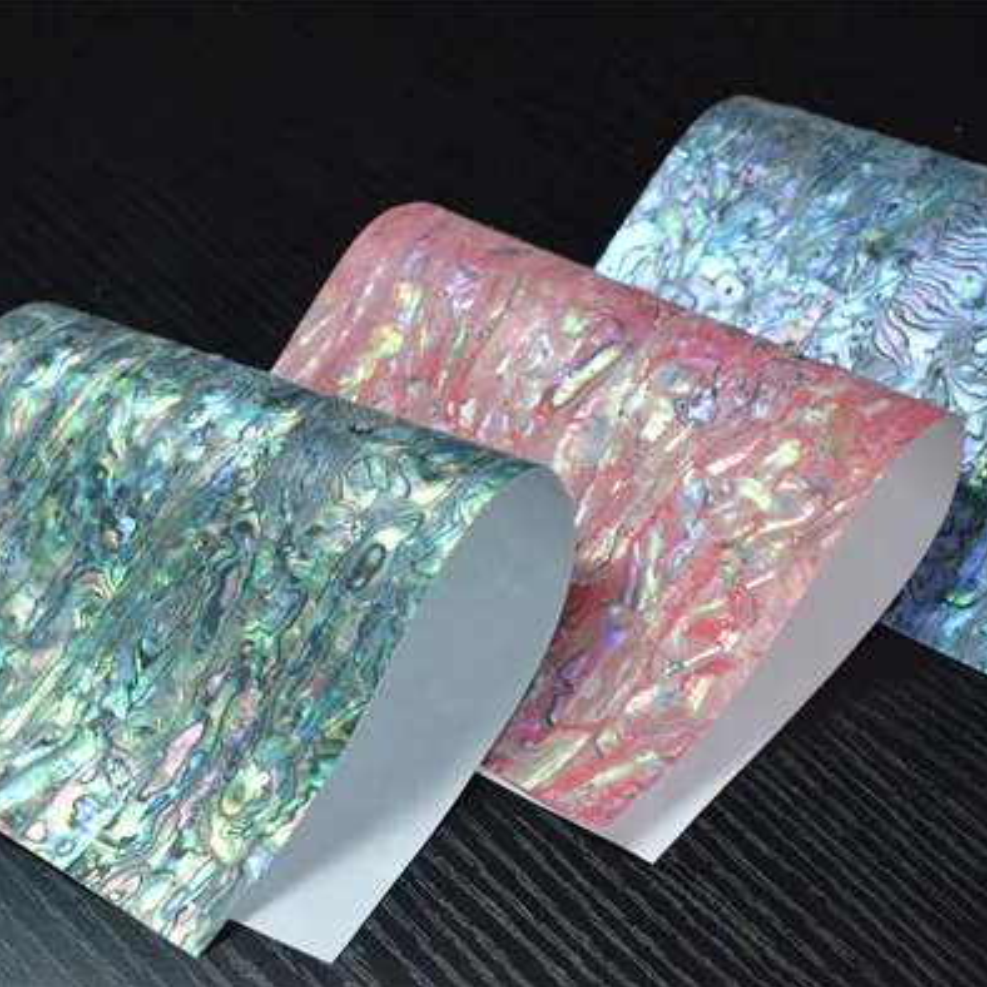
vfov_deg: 18.7
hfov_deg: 18.7
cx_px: 504
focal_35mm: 93
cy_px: 495
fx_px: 3000
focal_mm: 48
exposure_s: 1/250
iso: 6400
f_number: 8
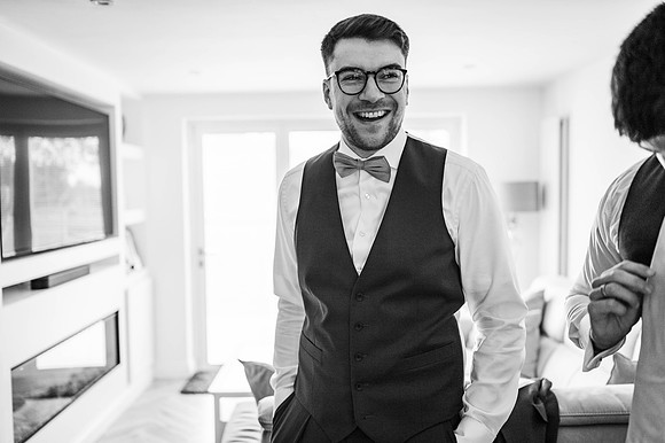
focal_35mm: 35
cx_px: 332
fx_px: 646
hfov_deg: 54.5
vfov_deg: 37.8
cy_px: 222
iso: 100
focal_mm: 35
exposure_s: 1/640
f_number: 2
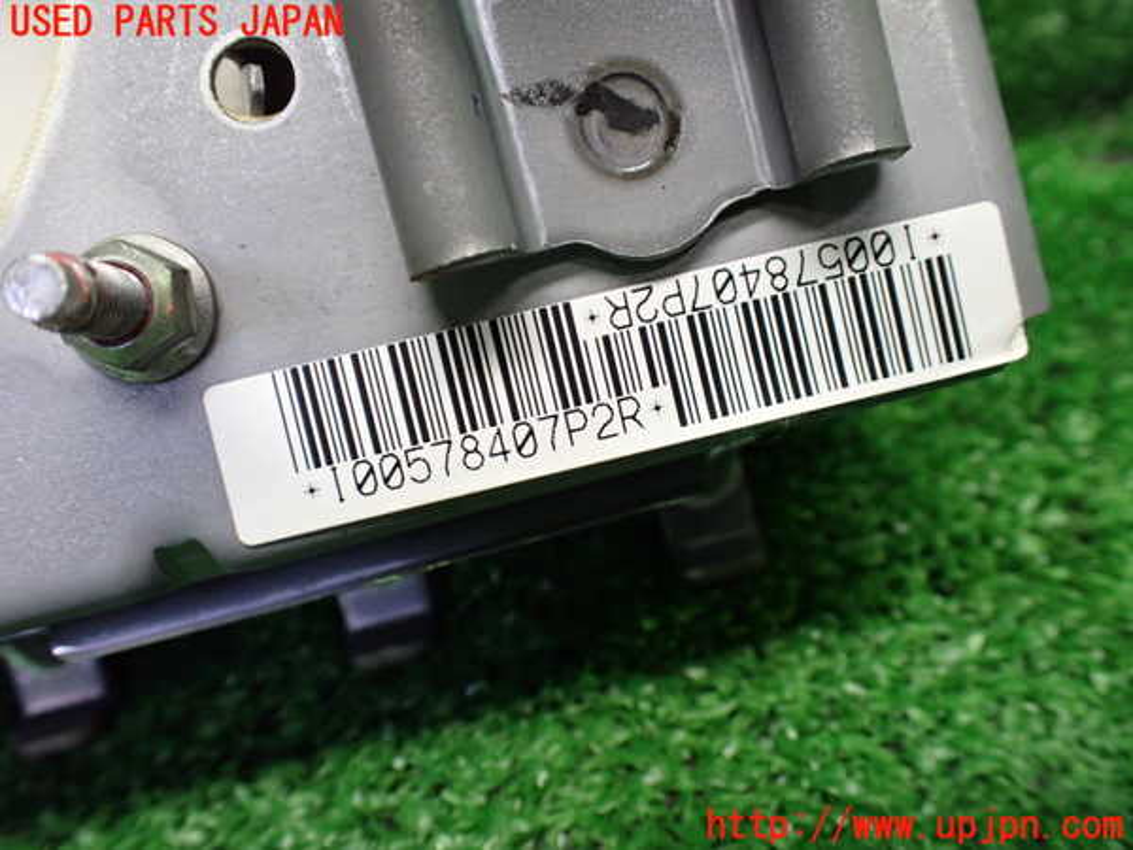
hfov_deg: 60.0
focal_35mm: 30
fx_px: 982
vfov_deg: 46.8
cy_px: 425
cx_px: 566
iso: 640
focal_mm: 5.4
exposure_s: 1/125
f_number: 2.3
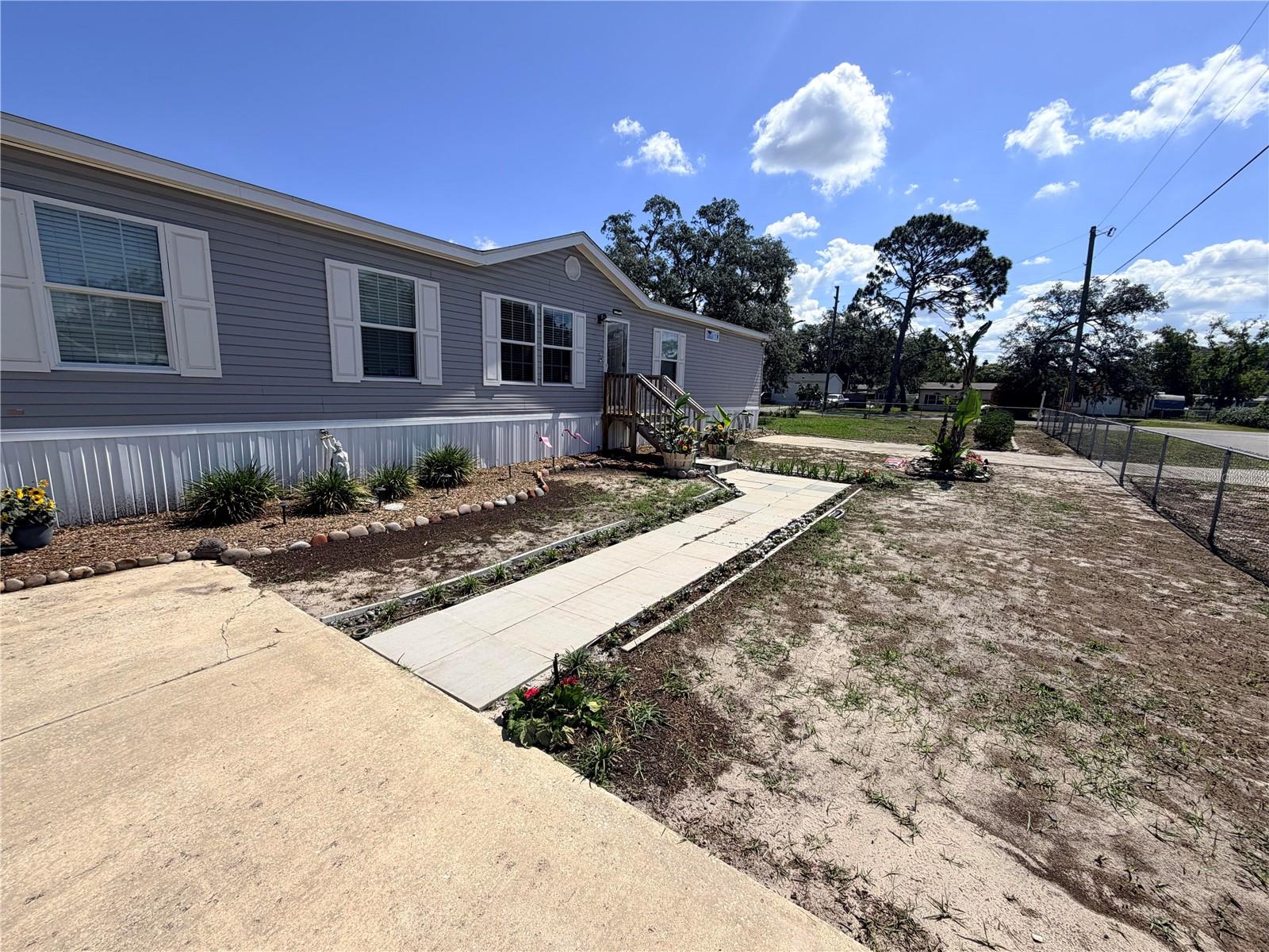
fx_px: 513
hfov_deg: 102.1
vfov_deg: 85.7
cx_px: 634
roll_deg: -0.1
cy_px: 476
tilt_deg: -9.0
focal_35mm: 14
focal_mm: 2.22
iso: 20
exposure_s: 1/1399
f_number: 2.2
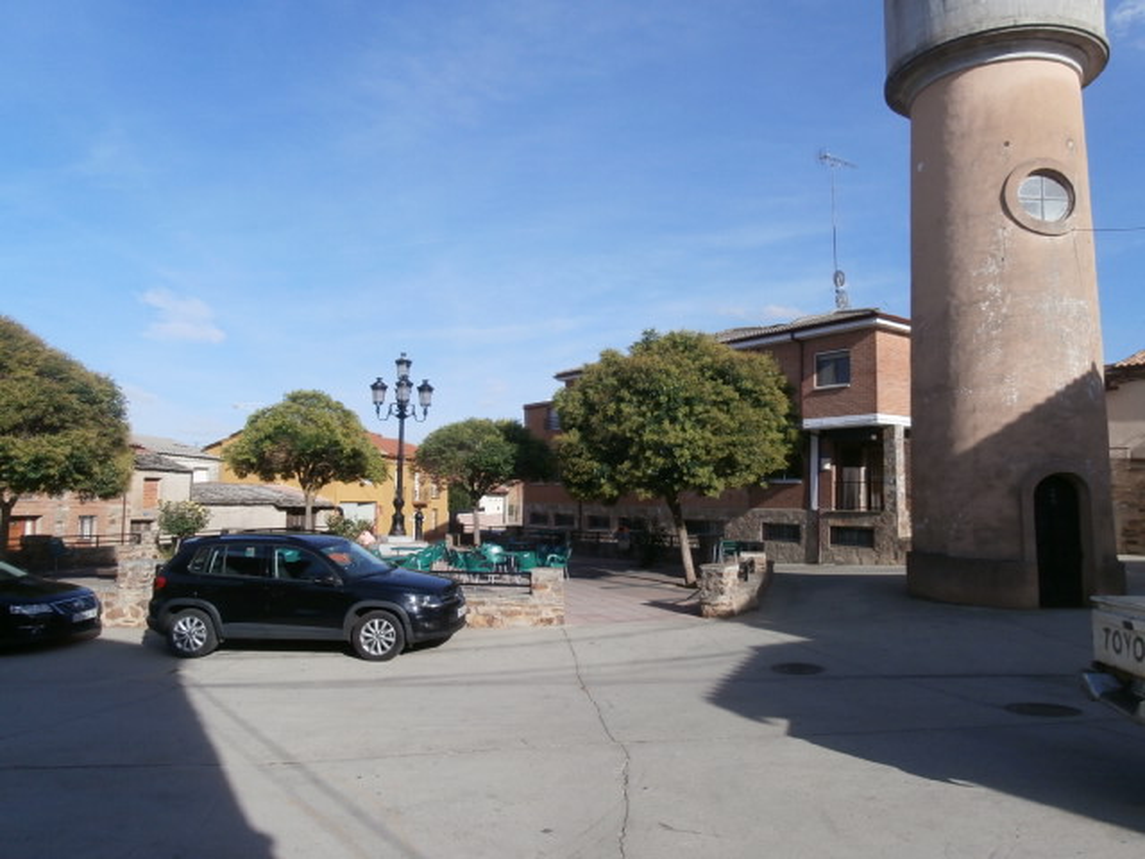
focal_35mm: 24
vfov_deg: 56.8
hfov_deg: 71.6
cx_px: 572
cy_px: 430
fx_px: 794
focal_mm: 4.2
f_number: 7.9
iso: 100
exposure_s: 1/200
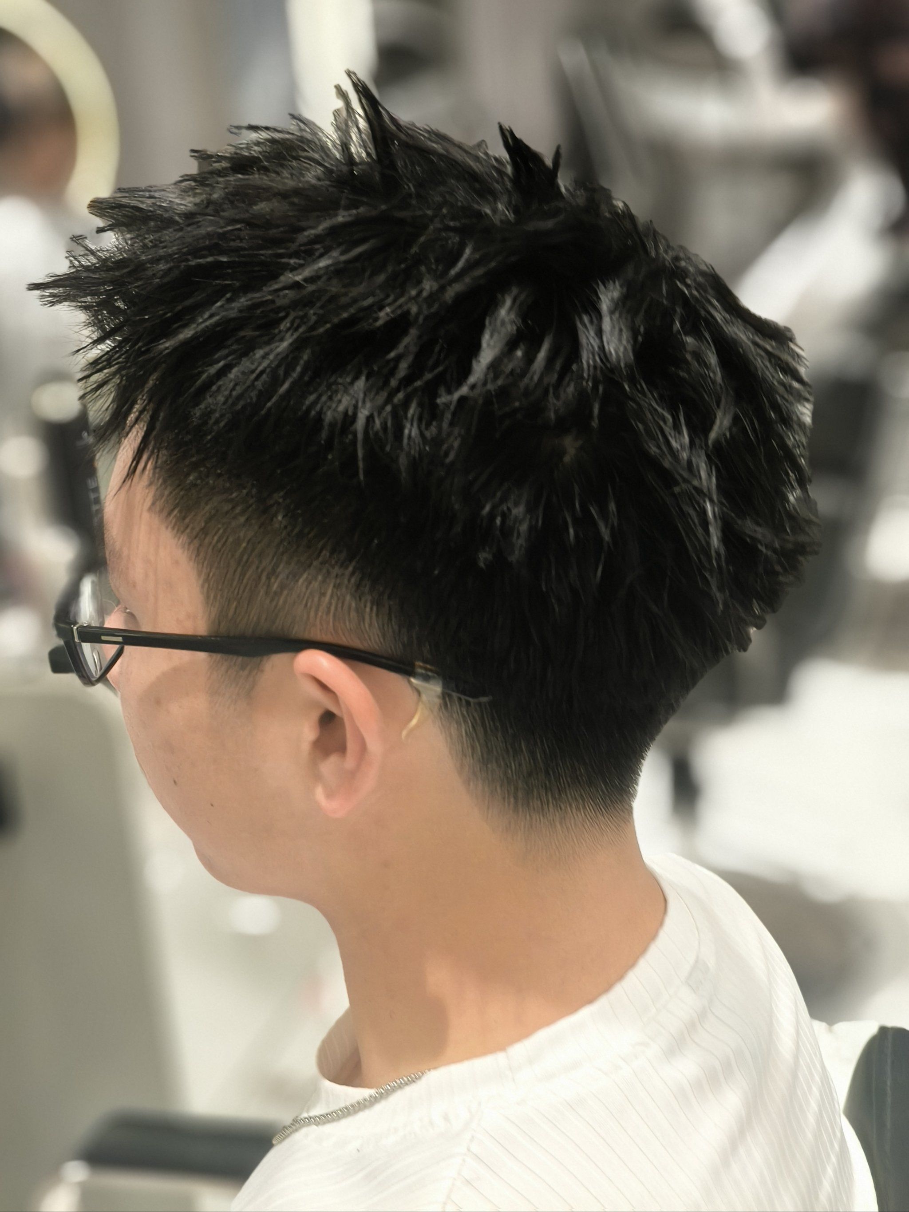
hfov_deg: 30.9
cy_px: 606
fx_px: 1646
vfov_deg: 40.4
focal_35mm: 47
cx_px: 454
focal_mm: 7.08
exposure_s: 1/120
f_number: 4.5
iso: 400
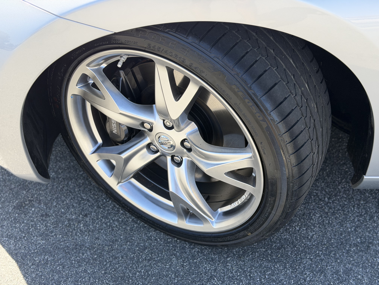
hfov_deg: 39.7
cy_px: 142
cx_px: 190
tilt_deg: -44.5
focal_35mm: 48
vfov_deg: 30.3
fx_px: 526
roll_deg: +1.3
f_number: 1.78
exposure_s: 1/712
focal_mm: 6.76
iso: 80
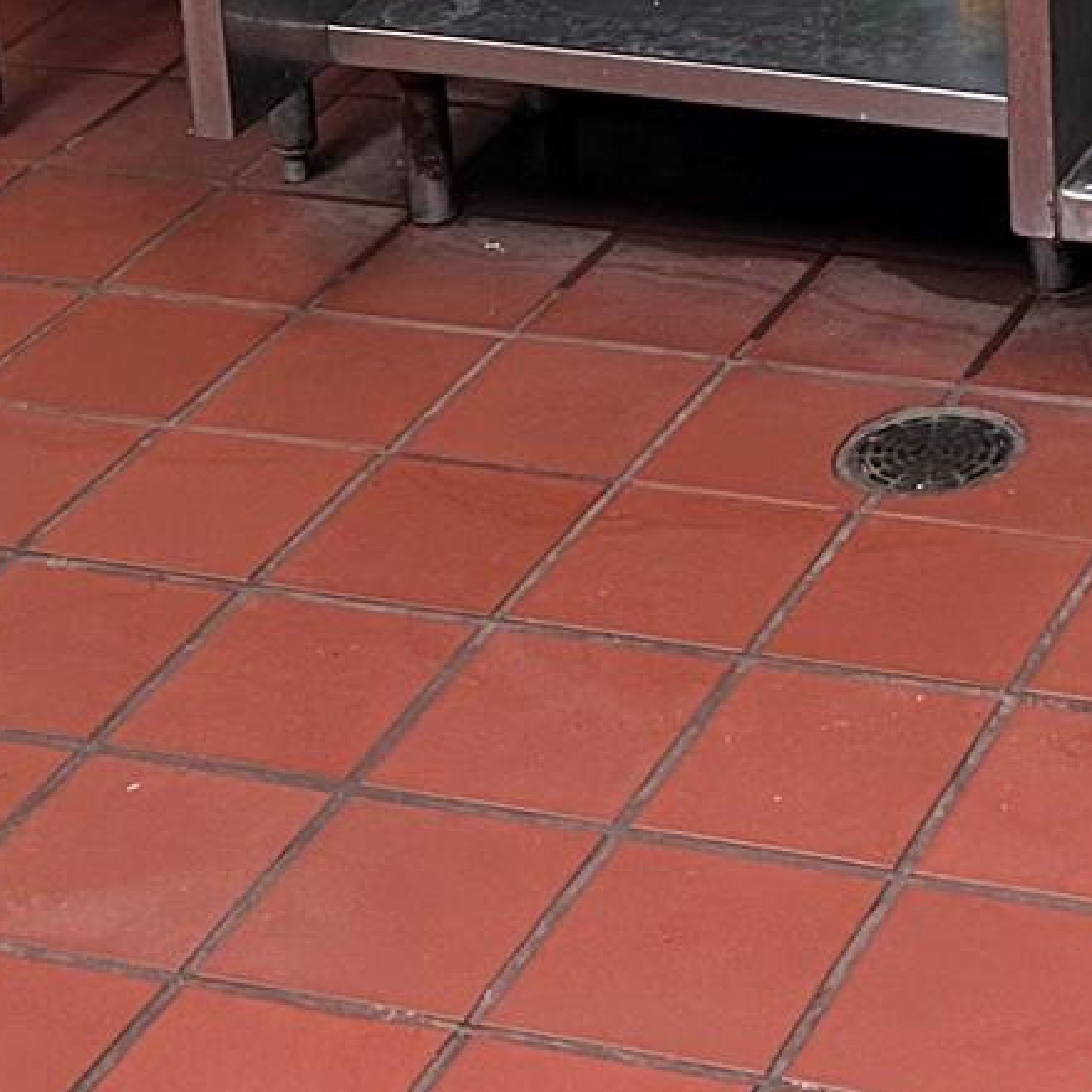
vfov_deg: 14.8
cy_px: -678
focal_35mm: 107
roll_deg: +3.9
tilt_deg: -12.4
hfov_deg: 15.8
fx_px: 3819
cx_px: 1238
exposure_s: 1/60
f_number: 1.5
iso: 125
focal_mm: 5.7
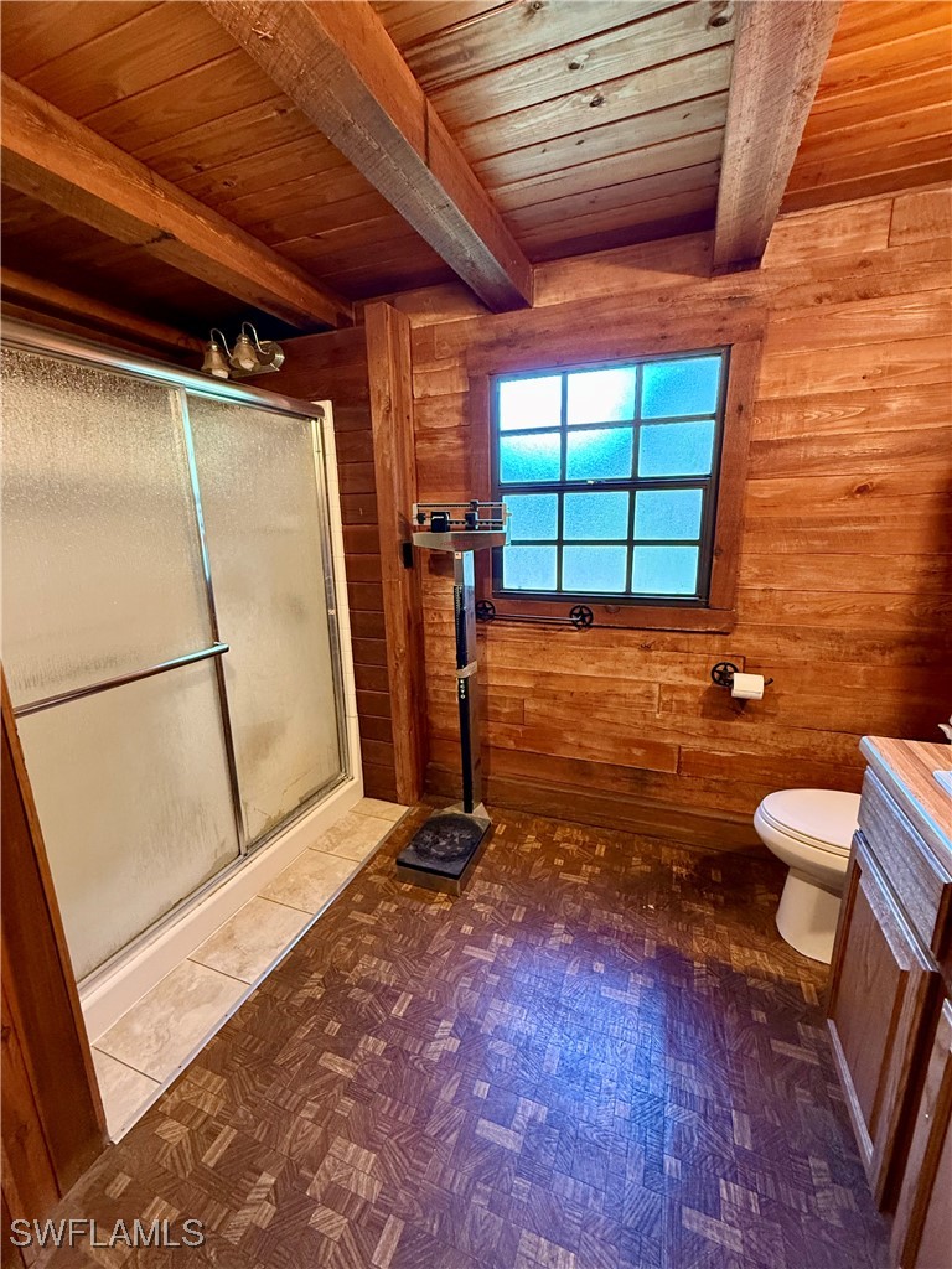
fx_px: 513
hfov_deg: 85.7
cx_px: 476
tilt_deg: -12.3
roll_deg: +0.6
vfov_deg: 102.1
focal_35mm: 14
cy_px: 634
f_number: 2.2
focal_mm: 2.22
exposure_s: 1/60
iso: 400
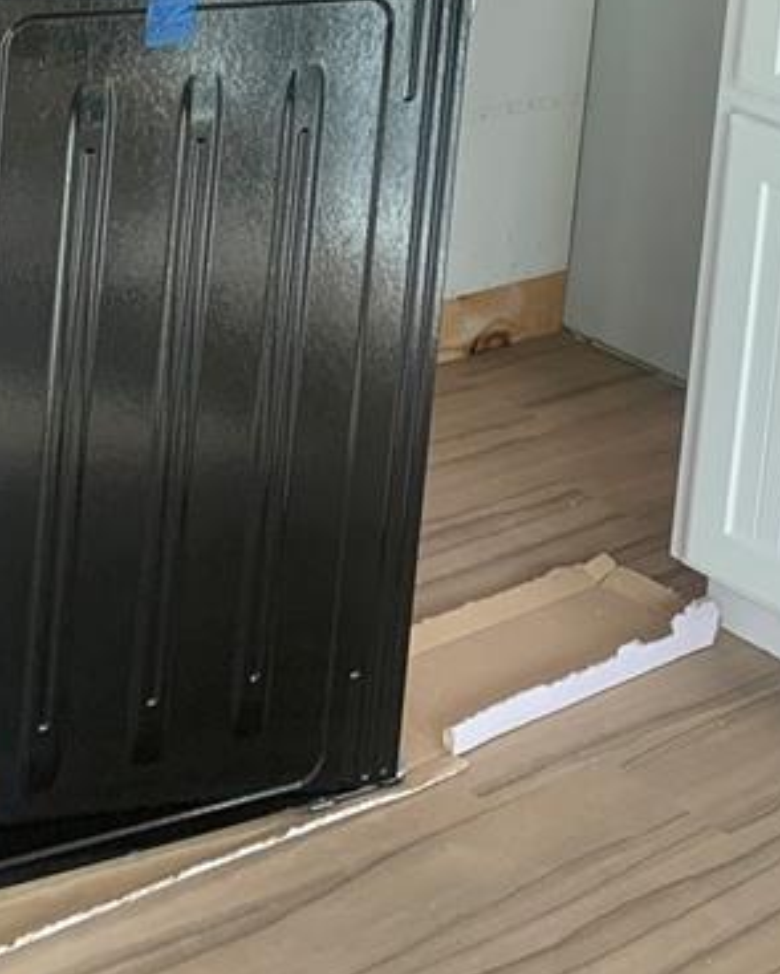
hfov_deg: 18.4
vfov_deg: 21.0
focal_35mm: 83
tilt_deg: -6.7
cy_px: -268
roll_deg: -6.4
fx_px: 2393
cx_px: 568
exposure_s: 1/120
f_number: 1.8
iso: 64
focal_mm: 4.25
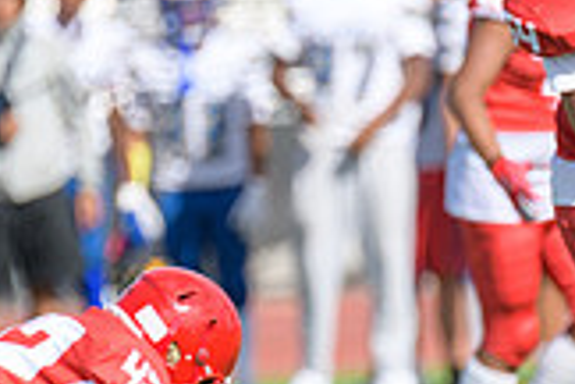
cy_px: 261
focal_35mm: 1071
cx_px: 366
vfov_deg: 1.3
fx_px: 17105
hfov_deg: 1.9
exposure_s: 1/3200
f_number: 2.8
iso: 200
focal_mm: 300
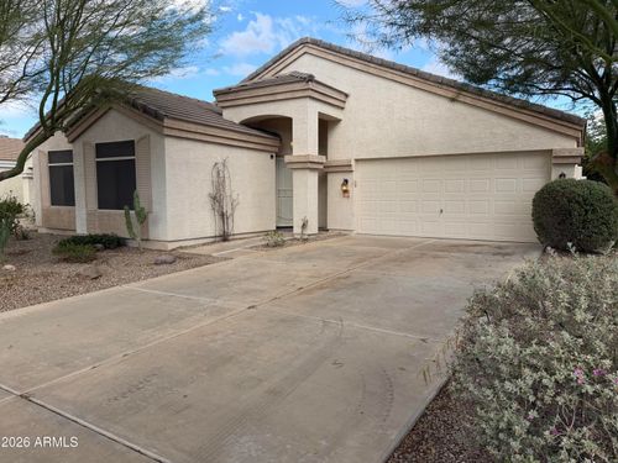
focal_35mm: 24
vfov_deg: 56.8
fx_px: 428
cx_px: 309
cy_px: 232
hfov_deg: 71.6
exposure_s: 1/1493
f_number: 1.78
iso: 80
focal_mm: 6.76
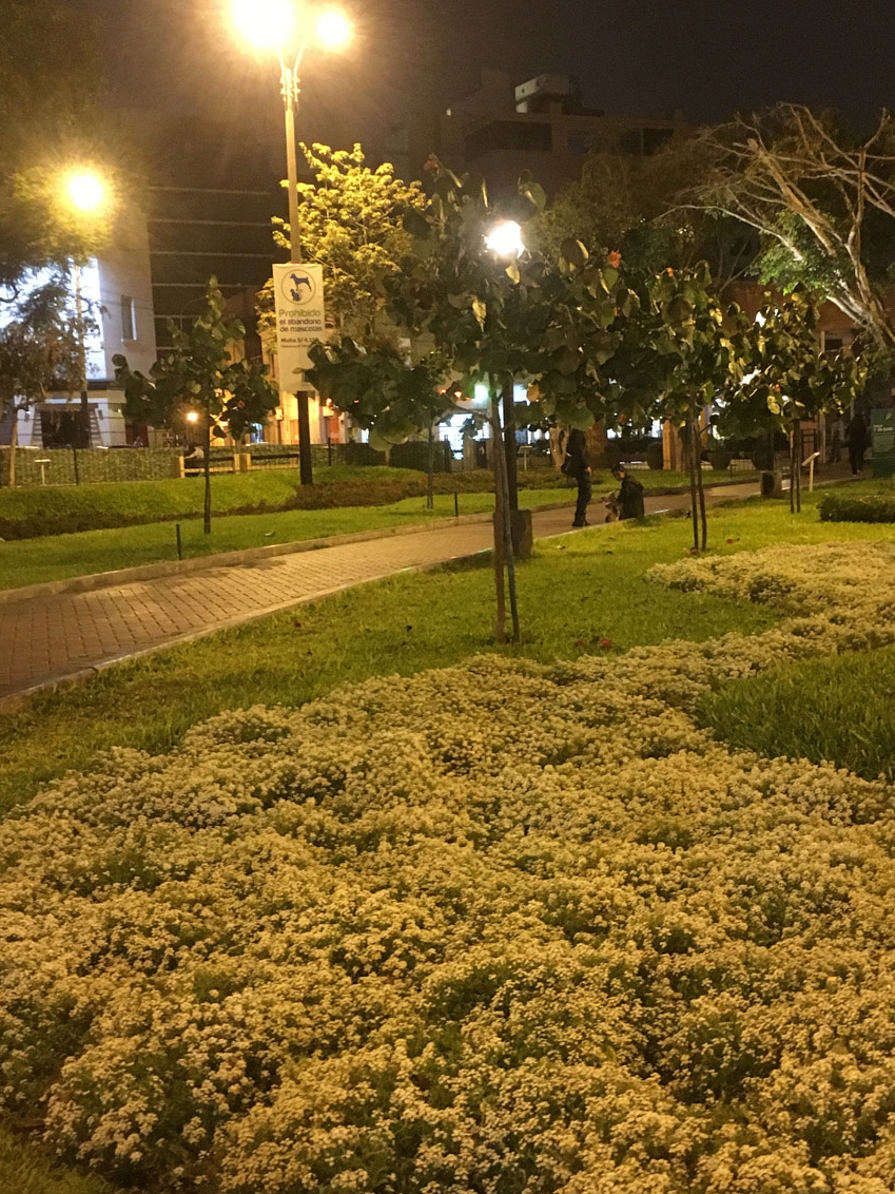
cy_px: 600
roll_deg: +1.6
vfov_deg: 45.8
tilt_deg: -5.8
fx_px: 1413
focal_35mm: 41
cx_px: 483
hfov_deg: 35.1
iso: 400
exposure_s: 1/15
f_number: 2.2
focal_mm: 4.15
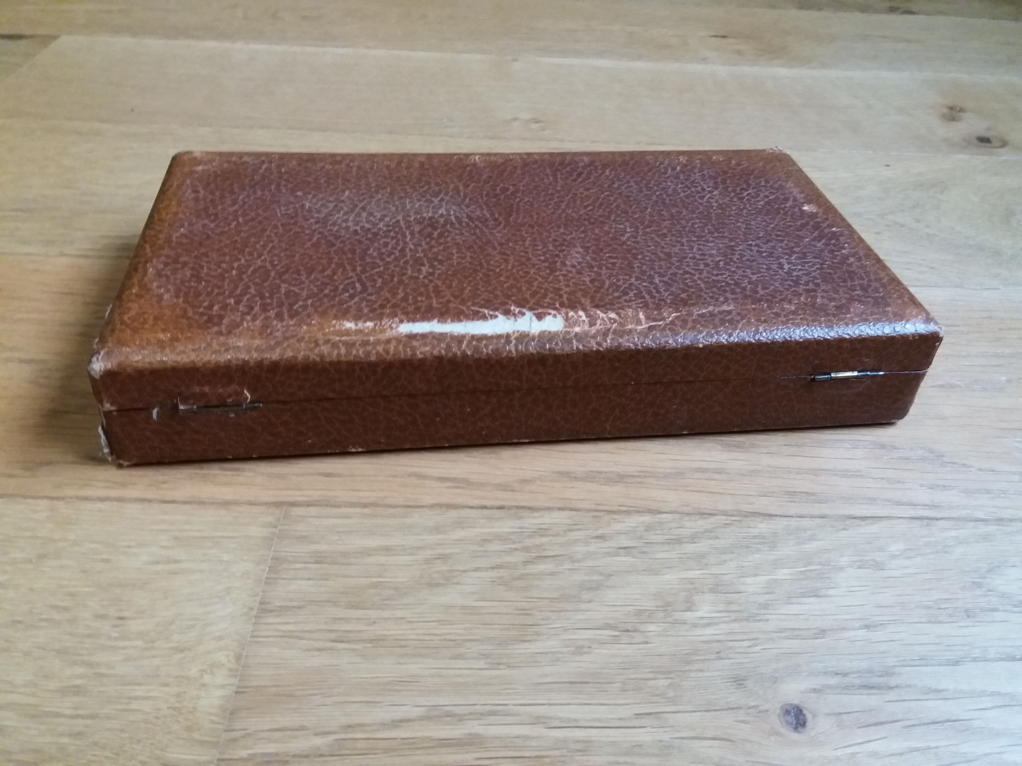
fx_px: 827
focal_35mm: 28
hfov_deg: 63.4
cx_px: 511
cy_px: 383
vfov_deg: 49.7
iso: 320
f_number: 1.9
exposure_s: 1/17
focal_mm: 3.7
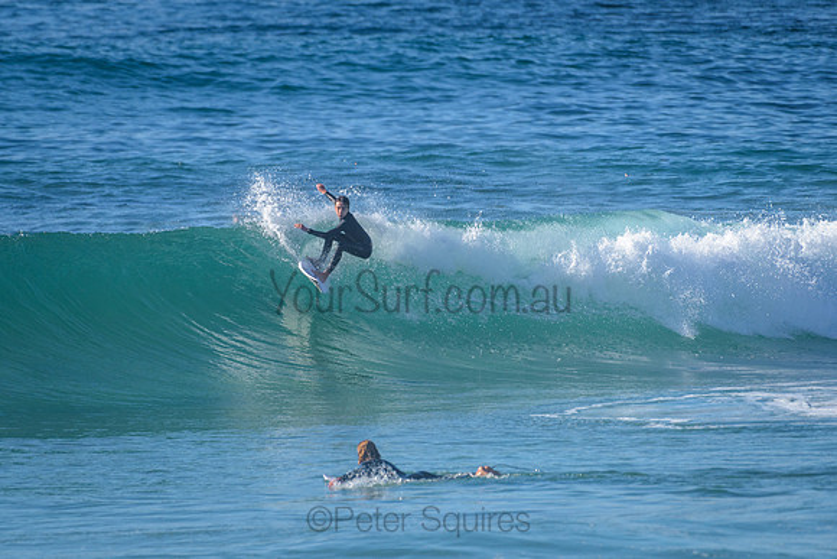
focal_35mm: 613
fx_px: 14251
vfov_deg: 2.2
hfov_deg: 3.4
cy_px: 247
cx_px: 349
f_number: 5.6
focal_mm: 500
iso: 220
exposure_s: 1/2000
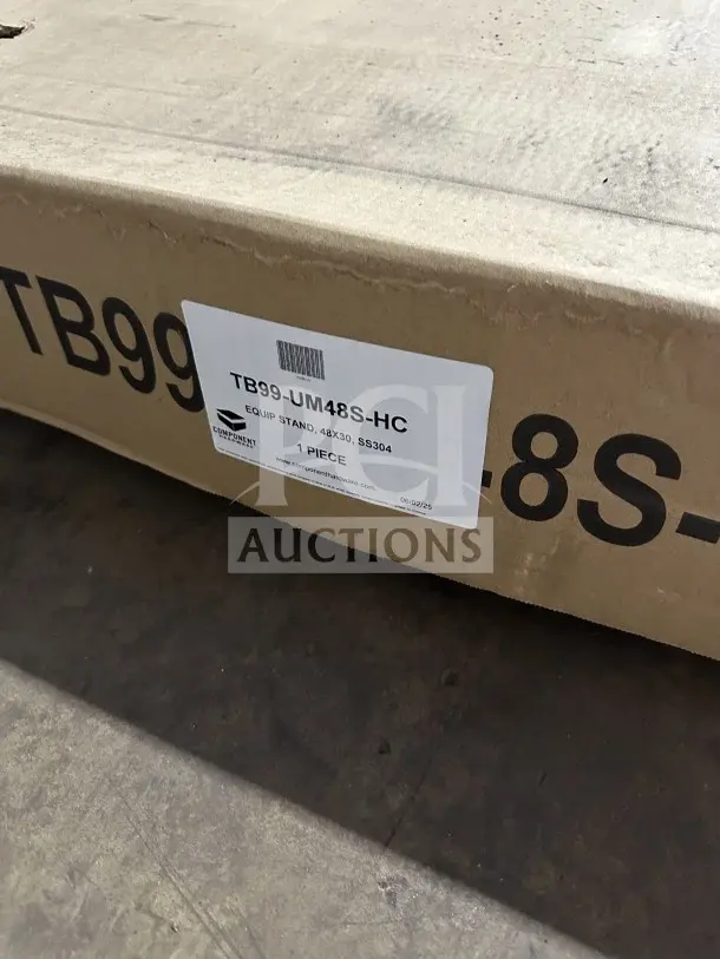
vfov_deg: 71.6
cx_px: 360
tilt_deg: -49.0
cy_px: 480
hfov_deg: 56.8
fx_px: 665
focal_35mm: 24
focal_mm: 6.86
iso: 1000
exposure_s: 1/52
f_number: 1.78
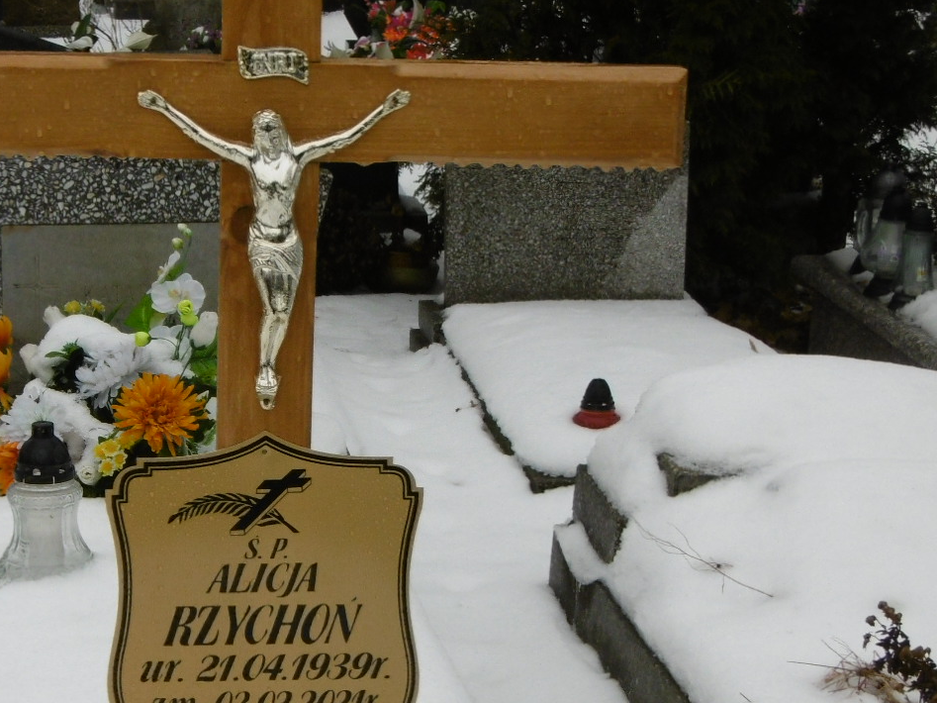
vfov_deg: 15.9
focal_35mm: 93
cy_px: 410
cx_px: 256
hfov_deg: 20.9
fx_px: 2517
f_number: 3.8
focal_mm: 7.7
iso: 100
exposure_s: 1/320
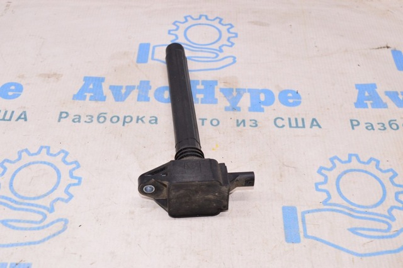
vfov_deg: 28.0
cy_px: 134
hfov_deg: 41.2
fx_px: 537
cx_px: 202
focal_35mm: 48
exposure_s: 1/100
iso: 1600
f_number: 8
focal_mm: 32
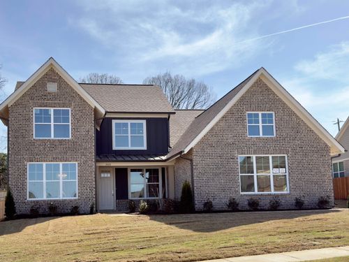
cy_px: 131
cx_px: 174
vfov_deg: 40.7
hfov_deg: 52.6
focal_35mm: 35
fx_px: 353
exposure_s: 1/1805
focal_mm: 6.76
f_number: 1.78
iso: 64
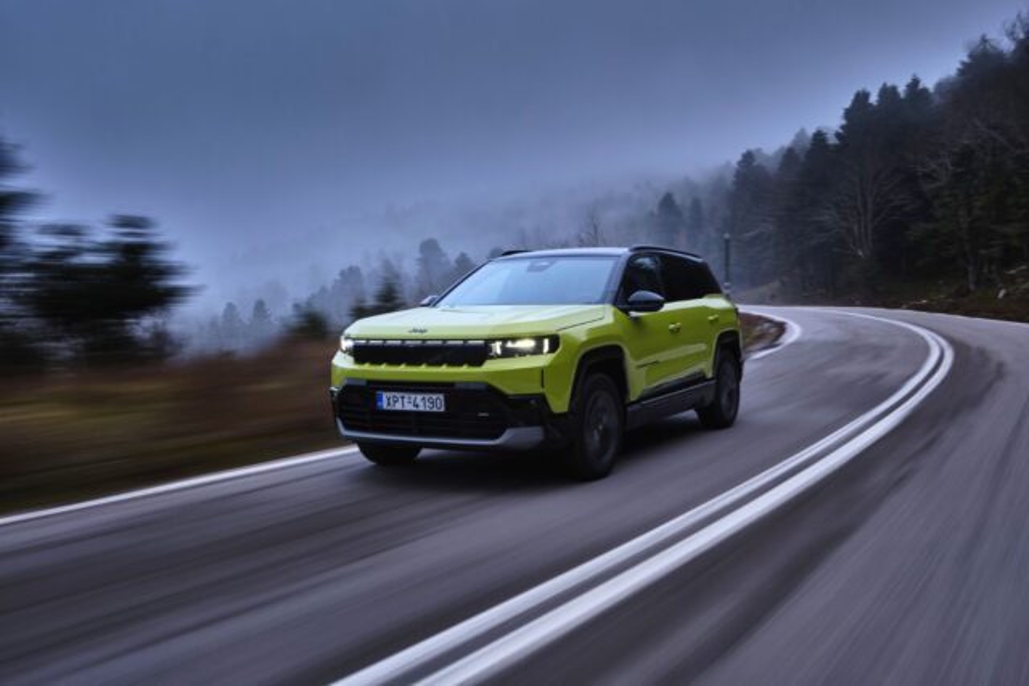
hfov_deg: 57.2
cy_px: 343
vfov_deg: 40.0
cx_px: 514
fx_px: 943
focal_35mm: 33
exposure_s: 1/10
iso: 125
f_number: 11
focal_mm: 22
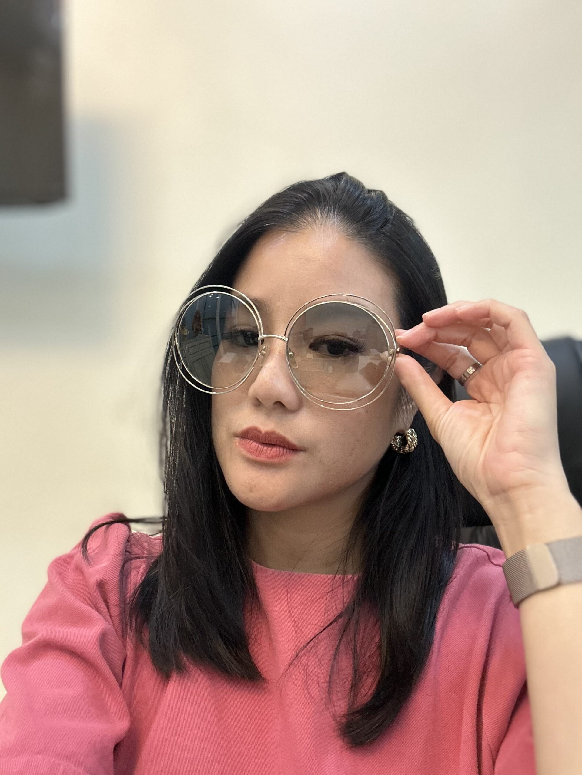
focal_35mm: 30
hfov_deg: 46.8
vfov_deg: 60.0
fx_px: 673
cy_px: 388
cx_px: 291
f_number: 1.9
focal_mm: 2.69
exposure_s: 1/50
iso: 320
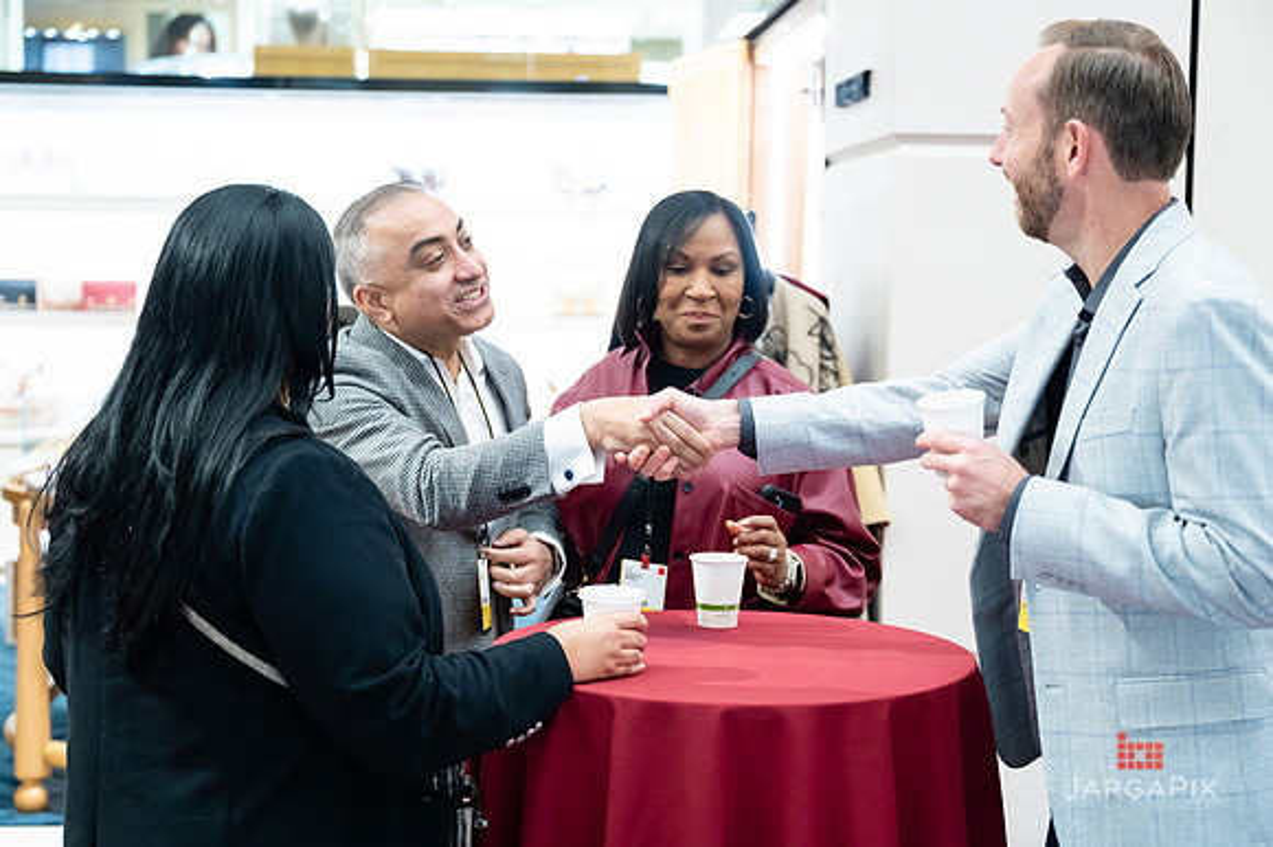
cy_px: 424
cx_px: 636
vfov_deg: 25.0
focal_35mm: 54
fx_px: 1914
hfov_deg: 36.8
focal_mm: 51
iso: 1250
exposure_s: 1/160
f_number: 3.2
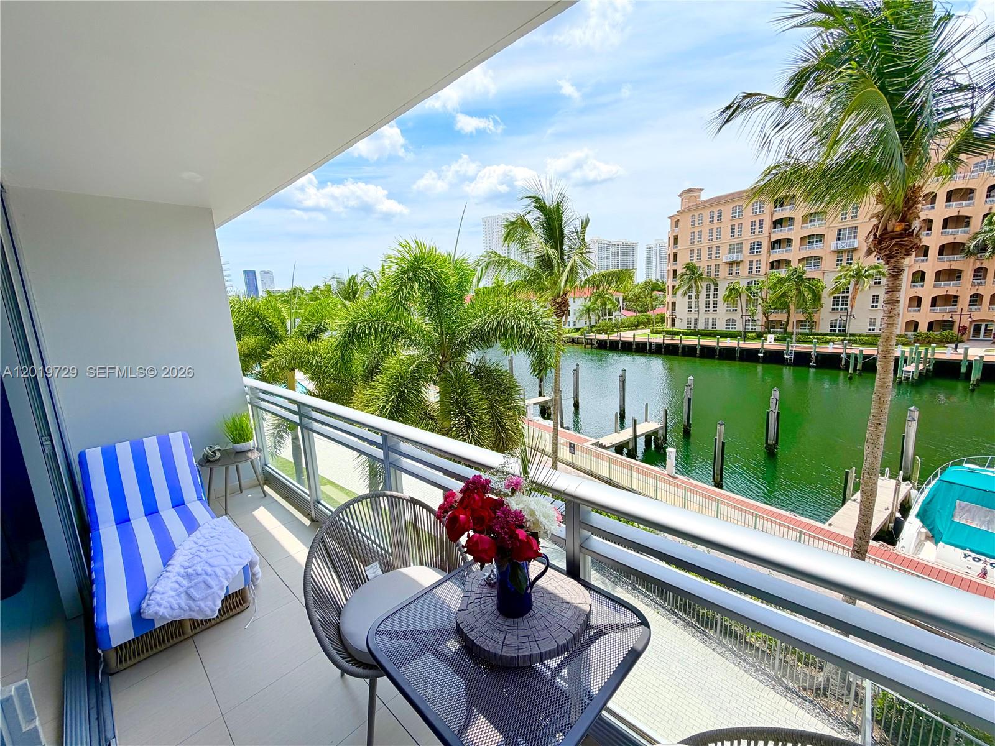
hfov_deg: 102.1
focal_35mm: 14
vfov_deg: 85.7
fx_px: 402
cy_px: 373
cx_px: 498
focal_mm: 2.22
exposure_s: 1/985
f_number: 2.2
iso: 20
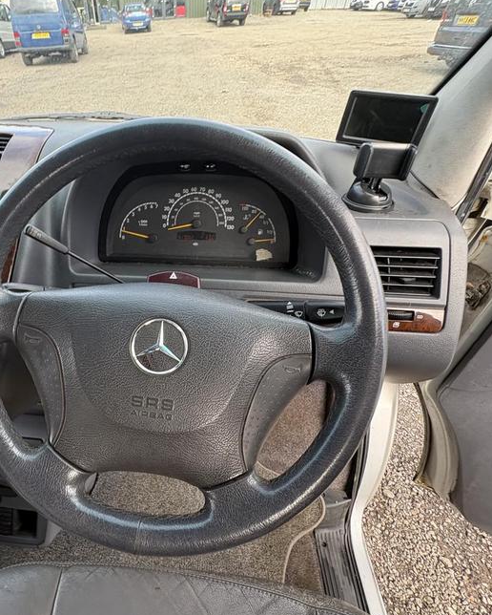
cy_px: 308
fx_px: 346
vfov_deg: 83.3
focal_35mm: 19
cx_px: 168
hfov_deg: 69.1
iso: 80
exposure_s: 1/99
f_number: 2.2
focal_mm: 2.22
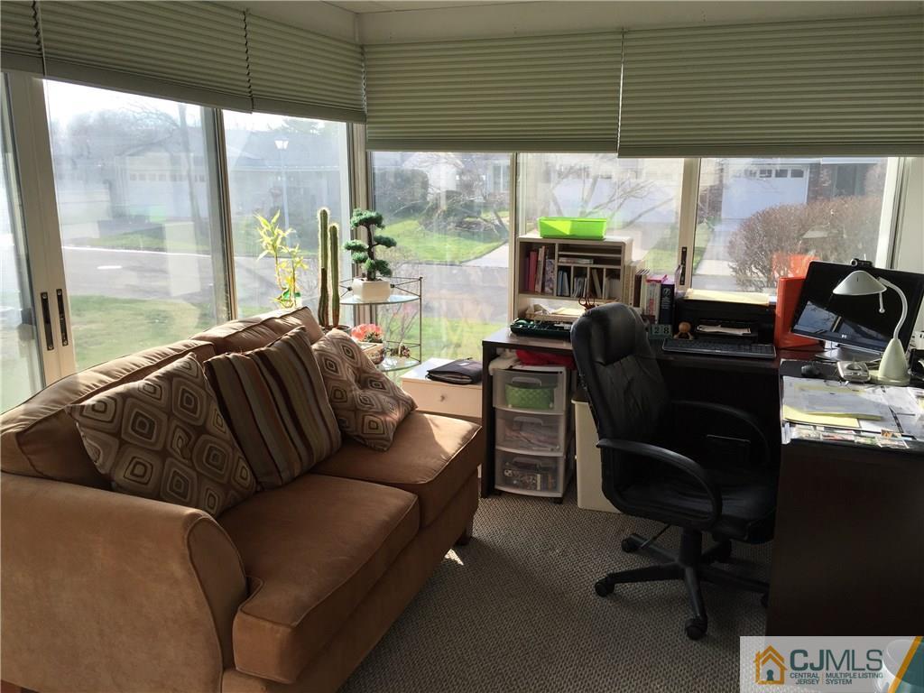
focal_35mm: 29
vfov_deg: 48.2
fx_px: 774
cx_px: 462
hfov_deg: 61.7
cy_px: 346
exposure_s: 1/482
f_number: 2.2
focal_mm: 4.15
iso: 32
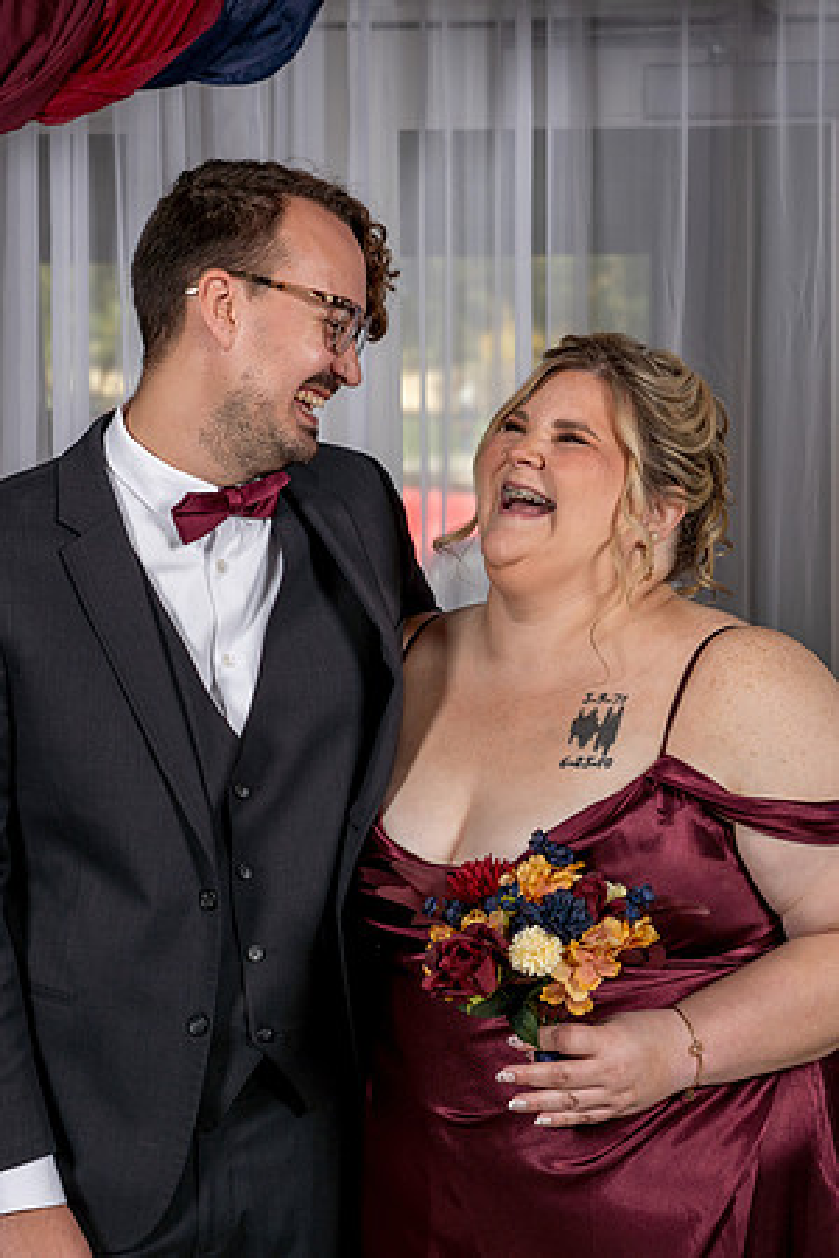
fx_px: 1923
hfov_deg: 24.6
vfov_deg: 36.2
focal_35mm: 55
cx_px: 420
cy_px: 629
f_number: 5
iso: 100
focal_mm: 55
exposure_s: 1/160
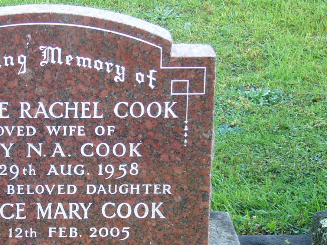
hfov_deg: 17.8
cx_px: 47
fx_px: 1030
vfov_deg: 13.5
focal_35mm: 109
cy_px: 195
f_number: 3.7
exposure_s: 1/40
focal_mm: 10
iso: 100
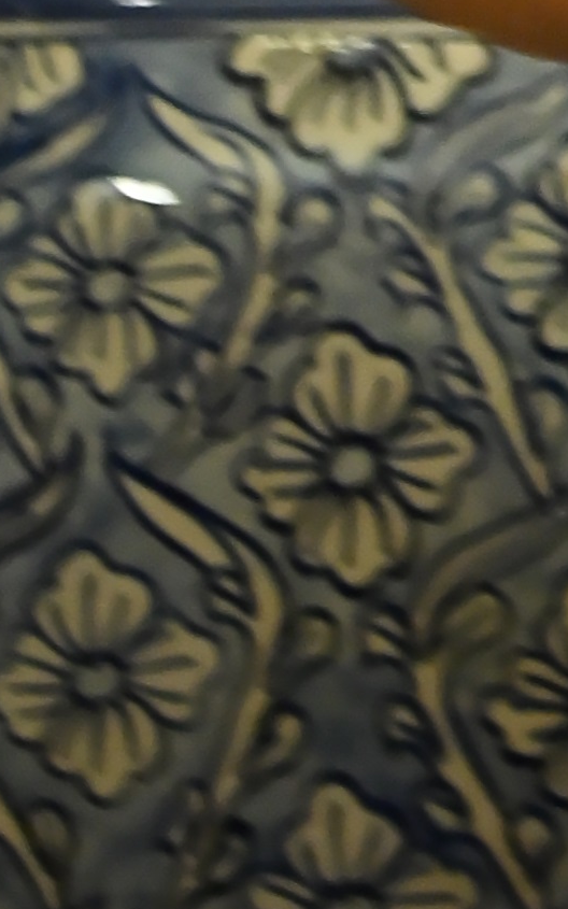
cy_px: -2302
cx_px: 1708
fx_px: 15359
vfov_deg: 3.3
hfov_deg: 2.1
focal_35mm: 620
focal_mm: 85
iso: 640
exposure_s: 1/50
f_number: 4
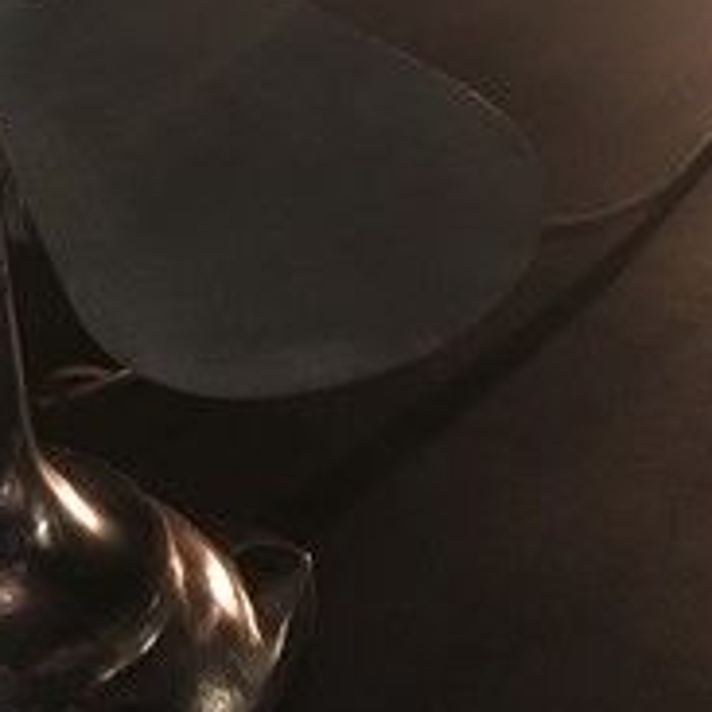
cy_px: -160
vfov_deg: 19.4
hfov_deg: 19.5
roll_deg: +5.9
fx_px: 1955
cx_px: -140
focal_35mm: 84
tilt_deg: -14.2
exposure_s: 1/17
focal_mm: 4.15
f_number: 2.2
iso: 200
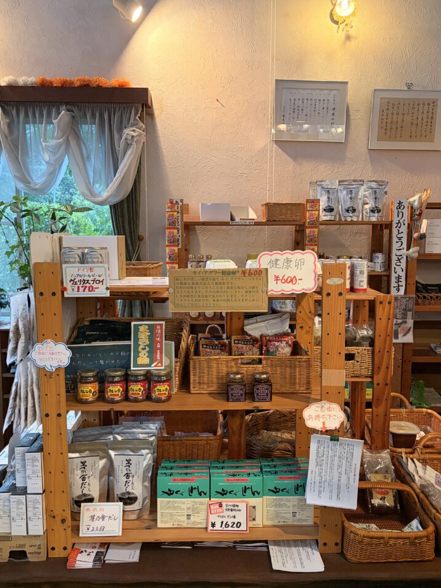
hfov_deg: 49.7
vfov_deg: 63.4
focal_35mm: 28
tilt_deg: -6.2
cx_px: 221
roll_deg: +0.3
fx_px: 476
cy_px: 287
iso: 250
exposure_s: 1/50
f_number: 1.6
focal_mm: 5.96
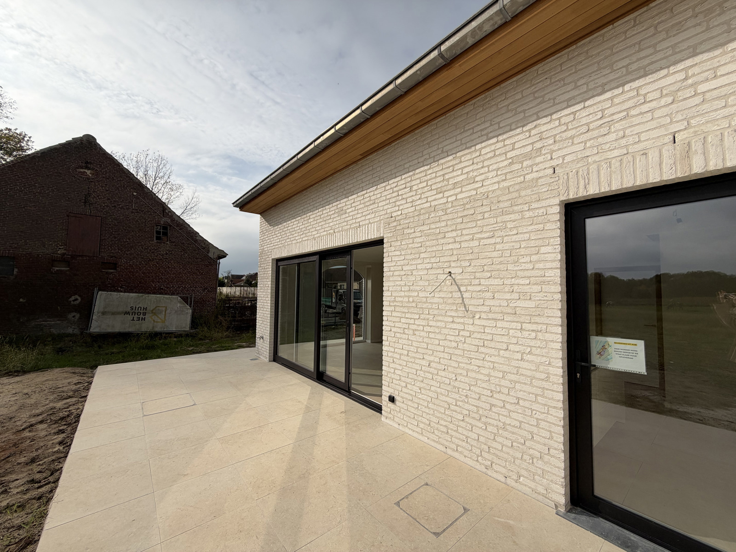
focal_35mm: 14
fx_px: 298
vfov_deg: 85.7
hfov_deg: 102.1
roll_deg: -0.8
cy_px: 276
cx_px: 368
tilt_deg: +3.5
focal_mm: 2.22
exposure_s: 1/1848
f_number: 2.2
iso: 20
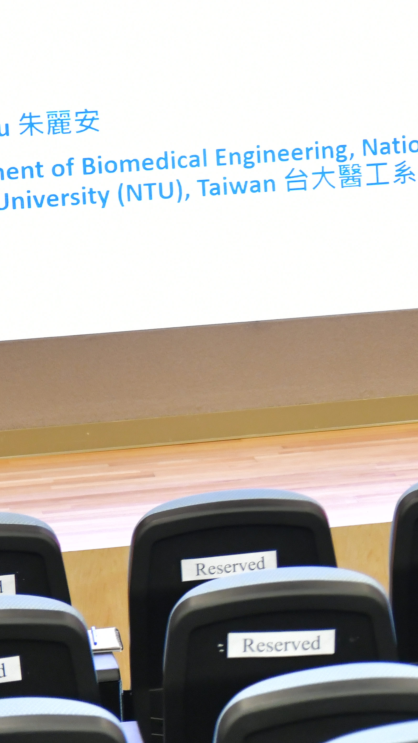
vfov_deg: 10.1
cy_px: 38
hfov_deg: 5.5
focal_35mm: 213
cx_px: 1034
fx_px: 4196
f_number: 5
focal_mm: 70
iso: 1600
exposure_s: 1/80
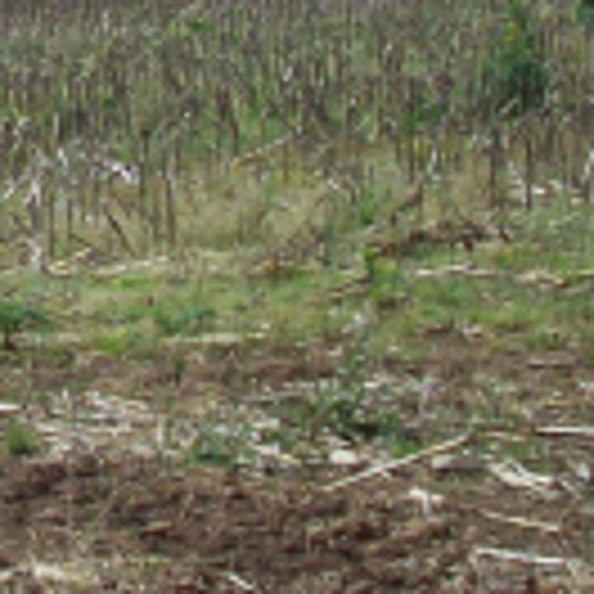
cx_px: -259
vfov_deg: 10.3
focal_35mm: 165
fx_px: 3203
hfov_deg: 10.3
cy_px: -207
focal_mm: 6.2
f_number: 5.6
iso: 80
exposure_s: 1/596
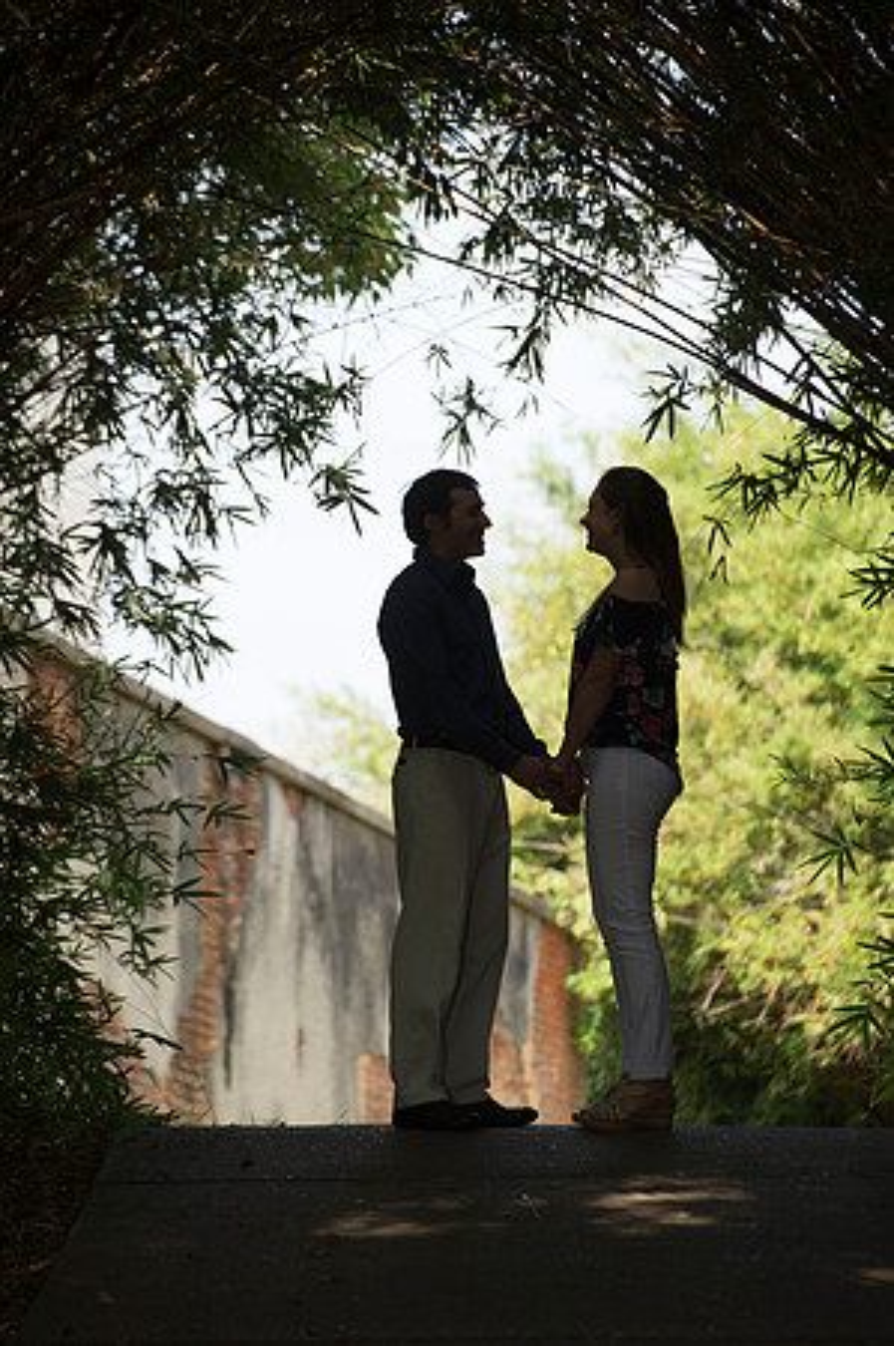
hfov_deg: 6.9
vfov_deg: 10.3
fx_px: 7467
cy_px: 673
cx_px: 447
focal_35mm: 200
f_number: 5
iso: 200
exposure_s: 1/320
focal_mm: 200
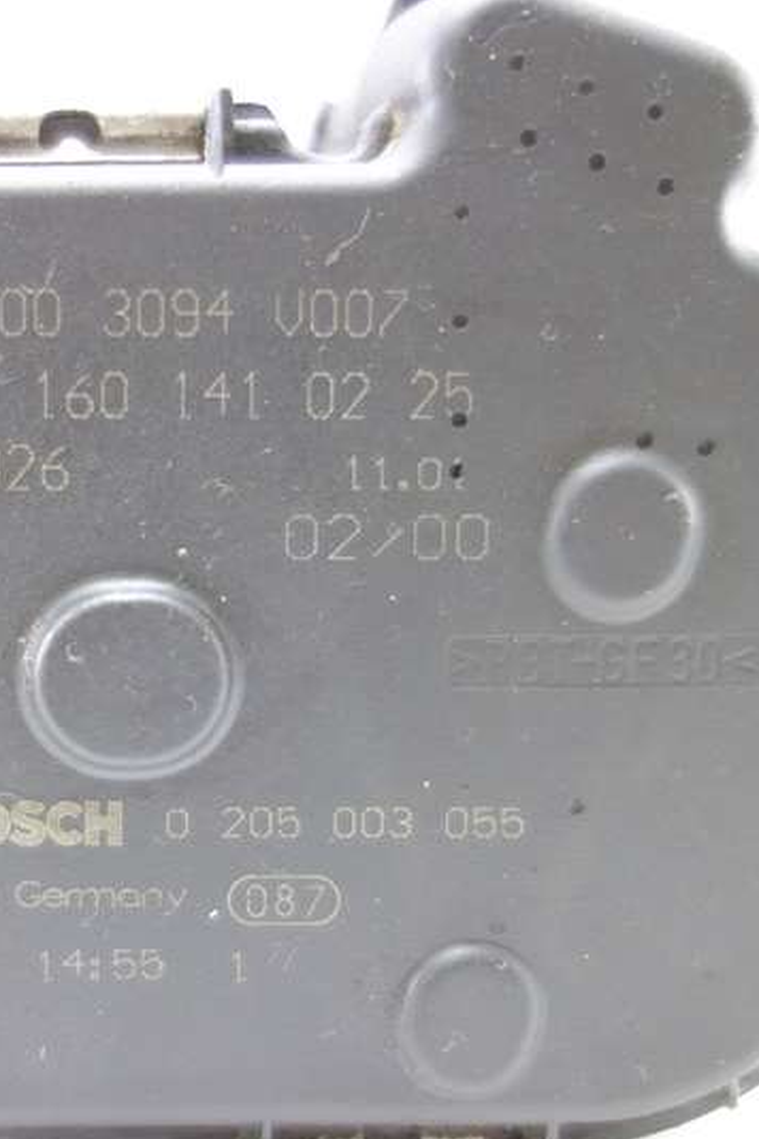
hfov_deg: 30.2
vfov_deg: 45.4
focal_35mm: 43
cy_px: 577
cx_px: 115
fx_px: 1360
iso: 320
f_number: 1.8
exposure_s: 1/30
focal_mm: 10.4
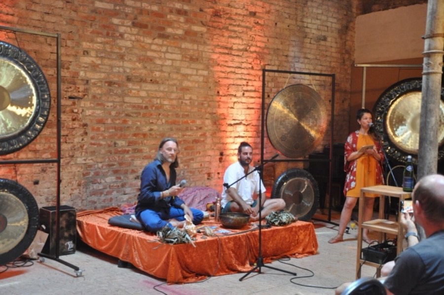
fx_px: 554
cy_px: 148
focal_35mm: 45
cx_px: 222
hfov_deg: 43.7
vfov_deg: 29.8
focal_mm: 30
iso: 1600
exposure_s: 1/8
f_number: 4.2
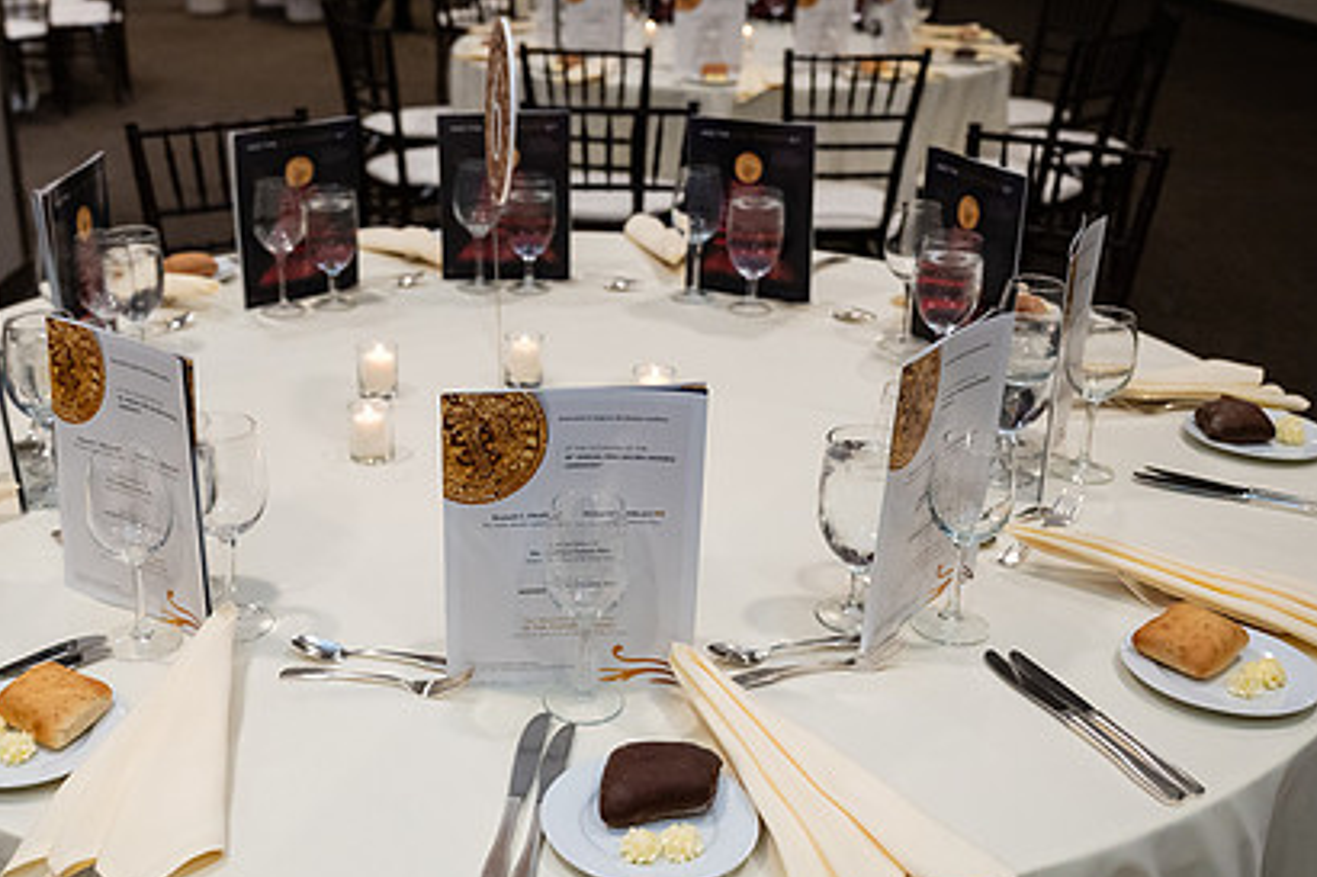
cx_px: 465
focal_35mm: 41
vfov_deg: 32.6
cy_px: 460
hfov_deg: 46.8
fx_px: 1499
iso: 3200
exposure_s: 1/200
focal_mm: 27.5
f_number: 3.2
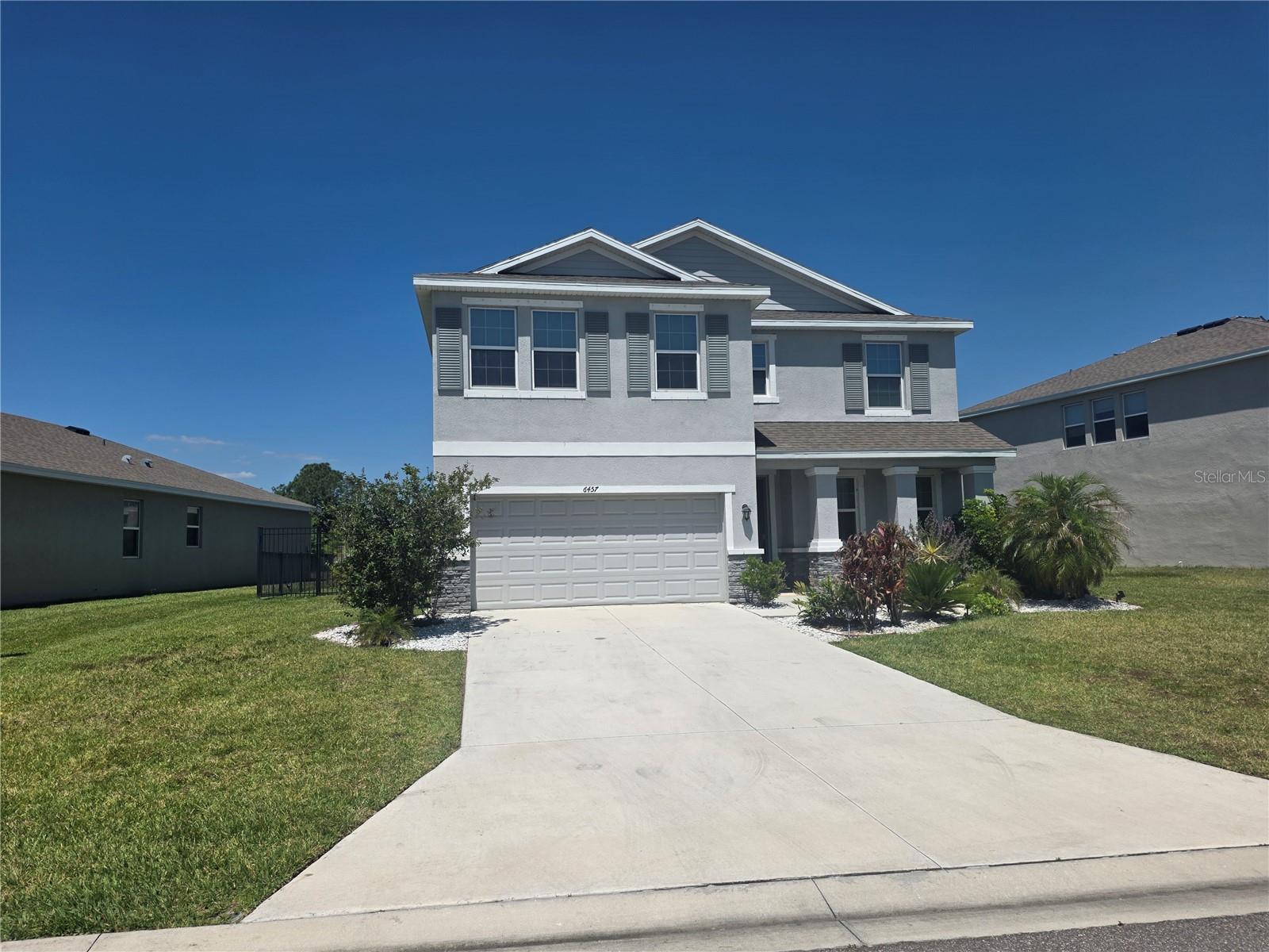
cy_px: 476
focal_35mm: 23
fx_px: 843
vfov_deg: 58.9
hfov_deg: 73.9
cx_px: 634
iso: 50
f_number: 1.7
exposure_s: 1/7944
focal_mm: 6.25
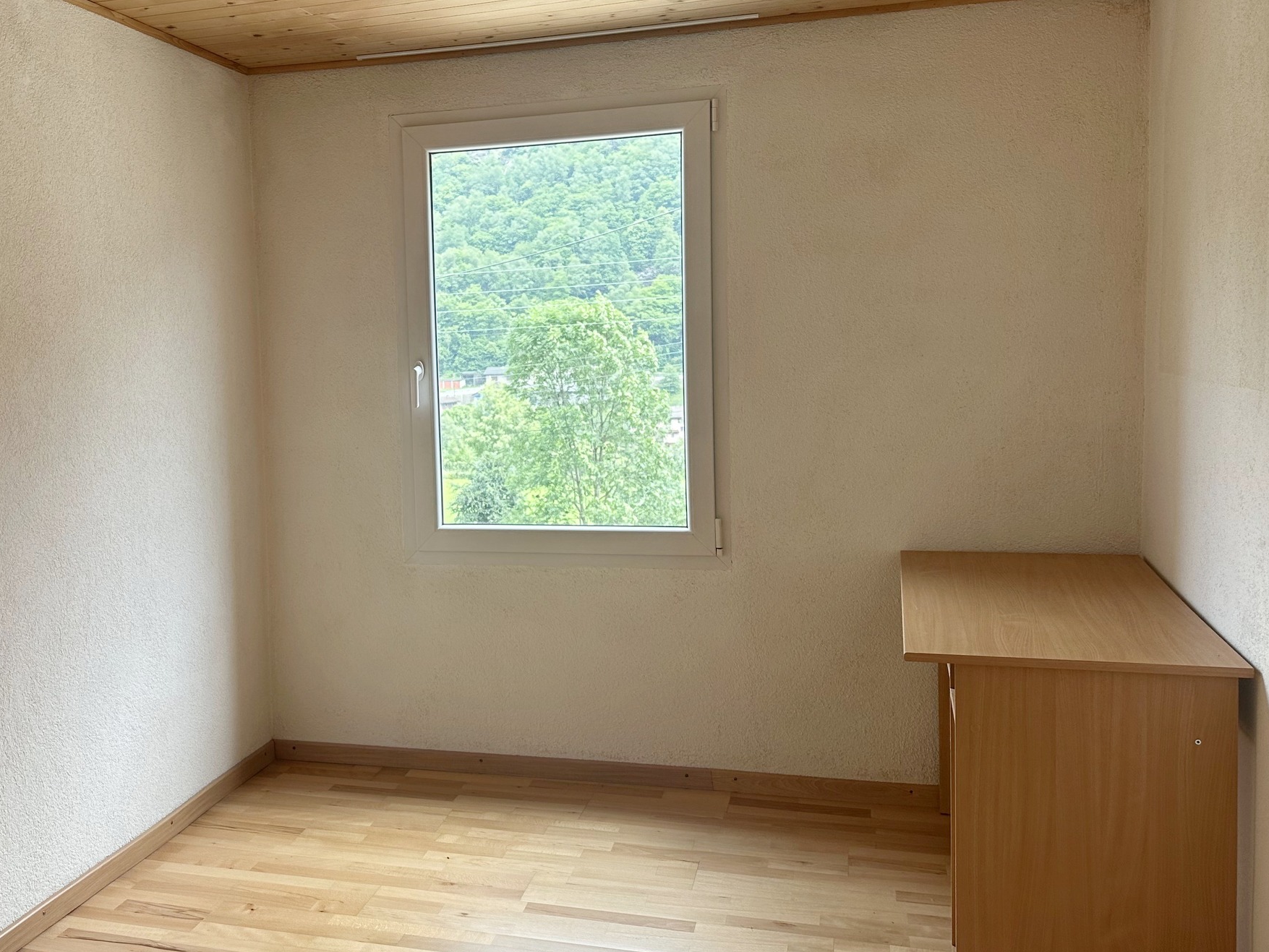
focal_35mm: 35
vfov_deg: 40.7
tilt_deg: -4.9
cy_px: 450
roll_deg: +2.5
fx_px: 1283
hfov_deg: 51.7
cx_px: 432
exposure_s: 1/193
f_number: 1.78
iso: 64
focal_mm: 6.86
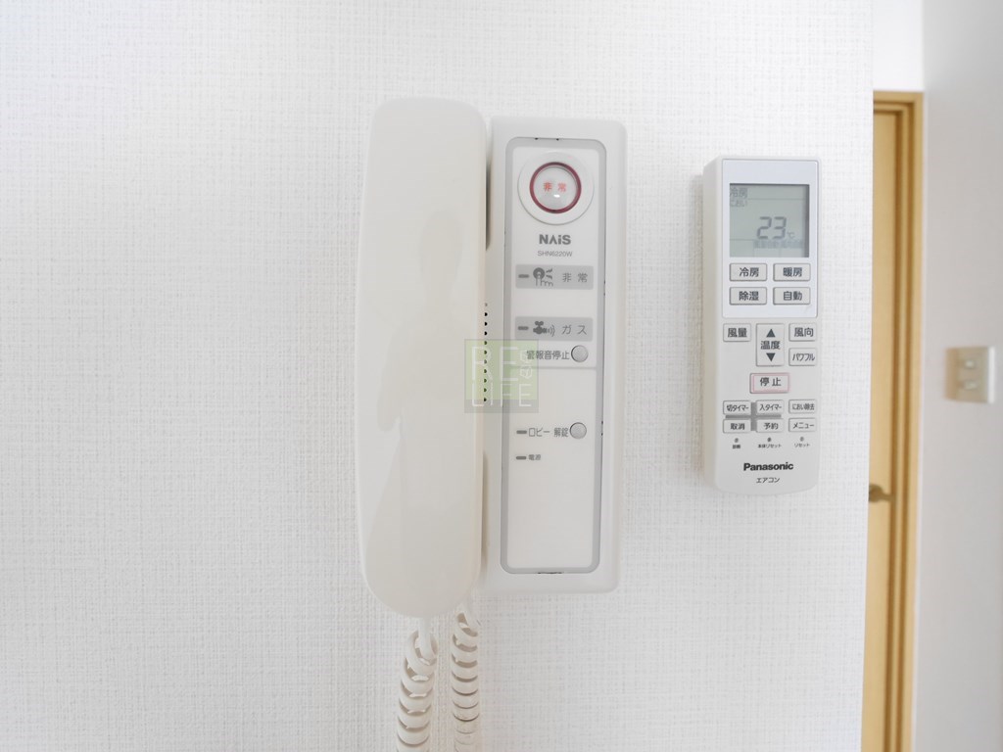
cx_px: 502
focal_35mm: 14
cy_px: 376
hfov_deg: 102.1
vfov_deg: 85.7
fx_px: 406
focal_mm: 7
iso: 1250
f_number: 4
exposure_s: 1/60
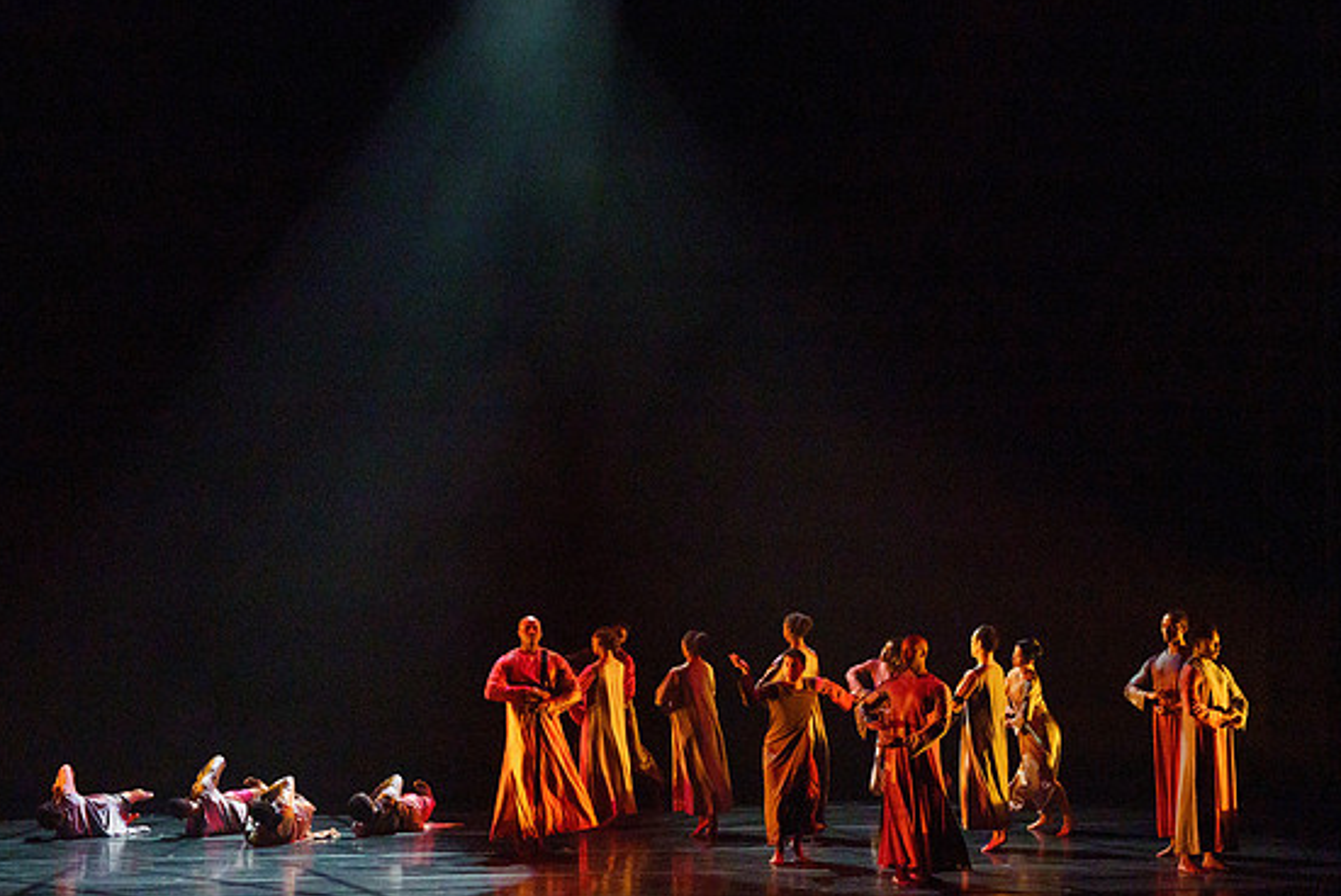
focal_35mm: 126
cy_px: 360
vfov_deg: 10.9
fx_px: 4696
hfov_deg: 16.3
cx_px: 613
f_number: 5.6
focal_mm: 100
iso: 5000
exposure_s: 1/250
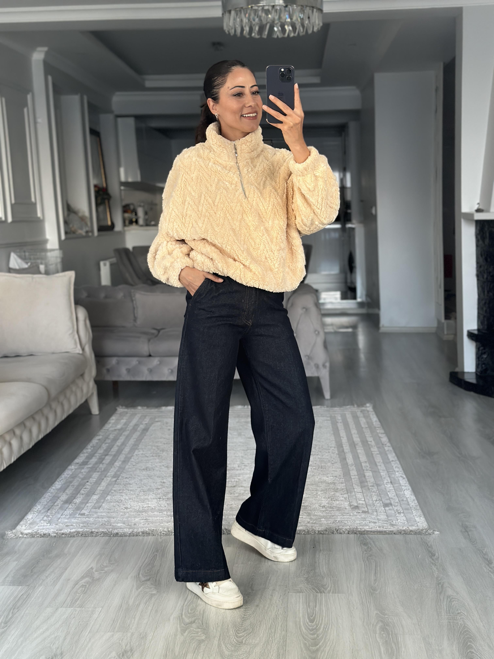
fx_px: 913
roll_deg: +2.0
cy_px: 330
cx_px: 247
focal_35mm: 48
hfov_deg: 30.3
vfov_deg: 39.7
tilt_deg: -21.1
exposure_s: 1/60
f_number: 1.78
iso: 200
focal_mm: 6.86
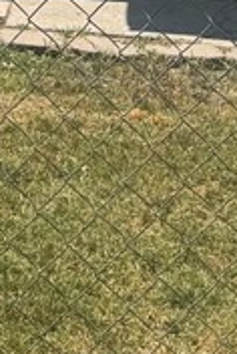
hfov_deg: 9.1
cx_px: -175
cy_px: -328
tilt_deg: -0.3
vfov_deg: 12.6
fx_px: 1426
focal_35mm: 145
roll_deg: -2.2
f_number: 1.78
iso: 80
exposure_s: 1/4310
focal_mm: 6.76
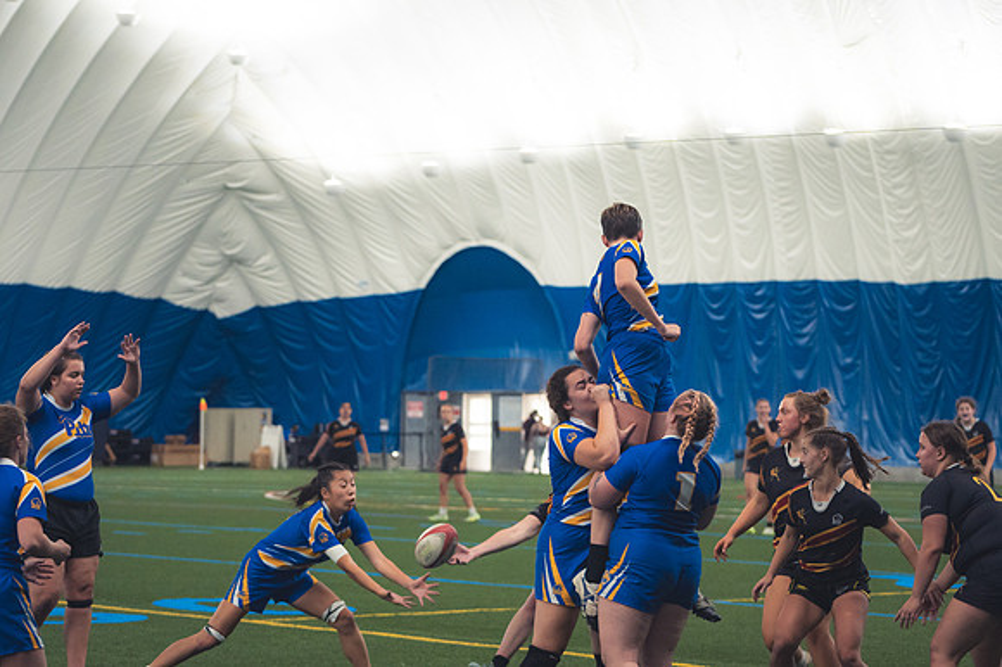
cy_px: 334
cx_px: 501
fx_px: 3115
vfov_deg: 12.2
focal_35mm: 112
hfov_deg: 18.3
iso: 1600
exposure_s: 1/320
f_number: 2.8
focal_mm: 75
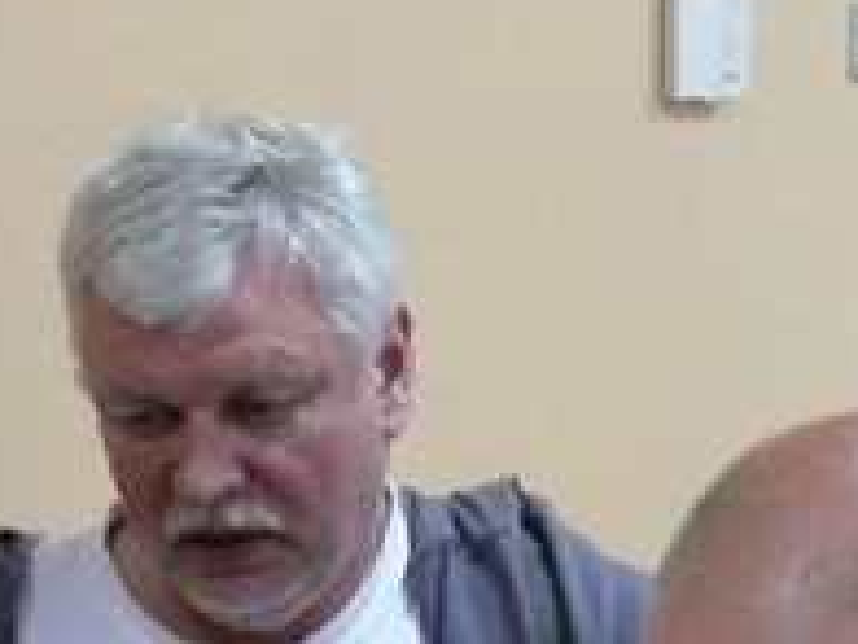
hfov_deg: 12.1
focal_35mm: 163
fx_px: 4040
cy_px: 973
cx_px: 519
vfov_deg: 8.9
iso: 800
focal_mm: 9.3
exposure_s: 1/25
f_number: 3.2
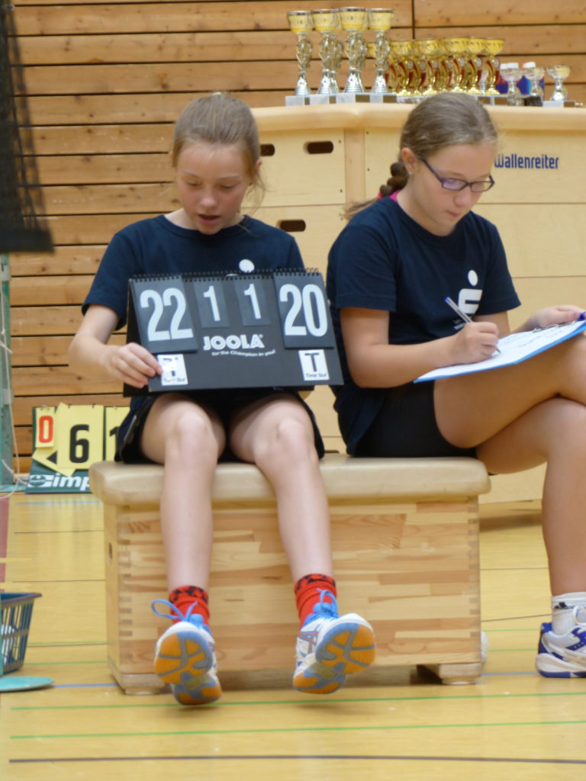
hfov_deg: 7.0
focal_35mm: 211
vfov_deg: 9.4
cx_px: 293
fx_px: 4763
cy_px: 390
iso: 125
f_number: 2.8
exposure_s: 1/80
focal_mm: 37.9
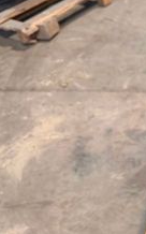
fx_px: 446
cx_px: 286
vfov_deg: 28.9
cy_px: 179
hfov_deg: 15.2
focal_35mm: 70
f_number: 1.78
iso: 200
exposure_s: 1/70
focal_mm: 6.76
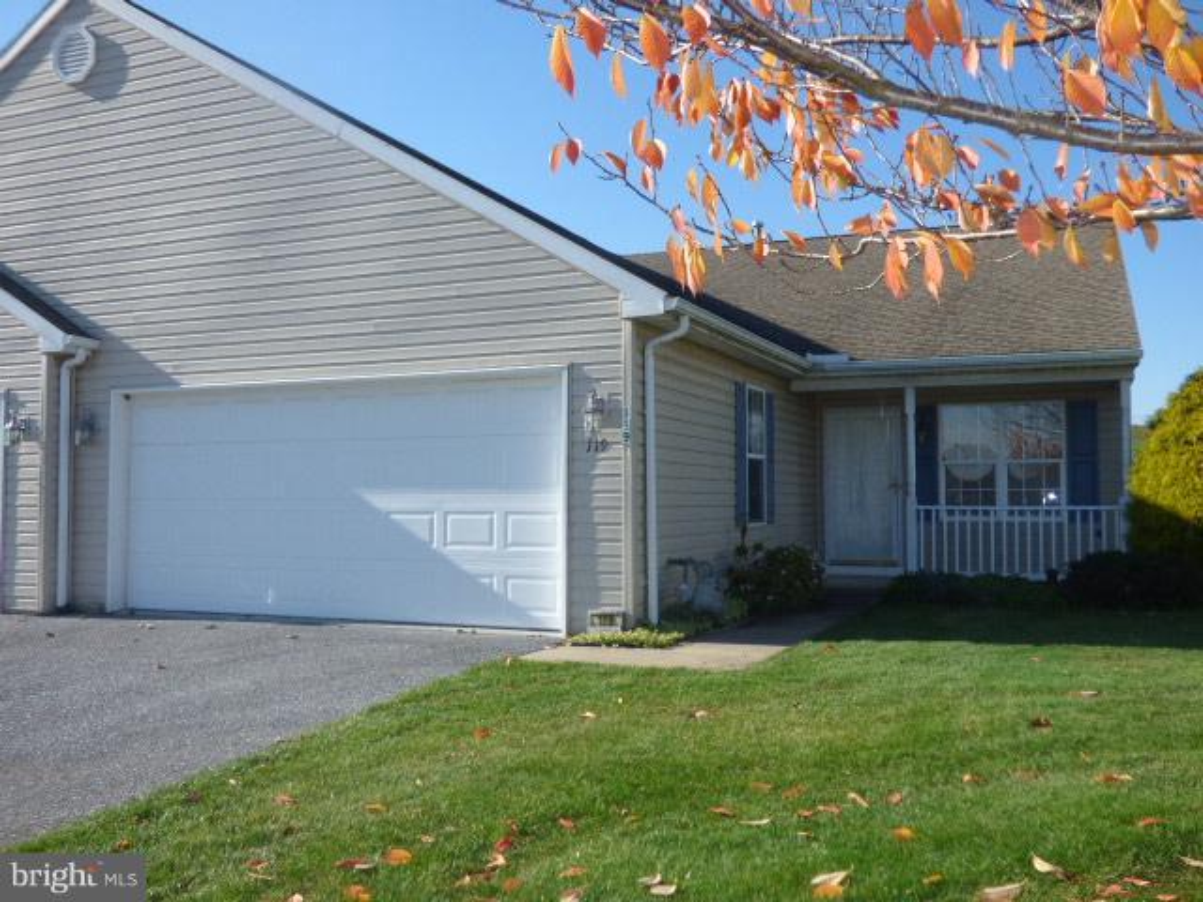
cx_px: 602
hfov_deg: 58.4
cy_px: 451
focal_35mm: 31
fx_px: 1077
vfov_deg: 45.4
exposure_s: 1/1000
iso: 125
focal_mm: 5.53
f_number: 3.3
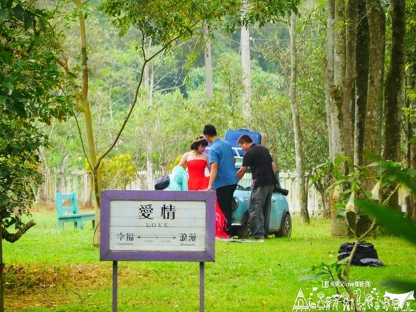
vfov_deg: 5.3
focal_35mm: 280
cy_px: 156
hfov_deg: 7.1
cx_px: 208
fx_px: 3365
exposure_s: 1/320
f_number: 5.5
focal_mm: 140
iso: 1600
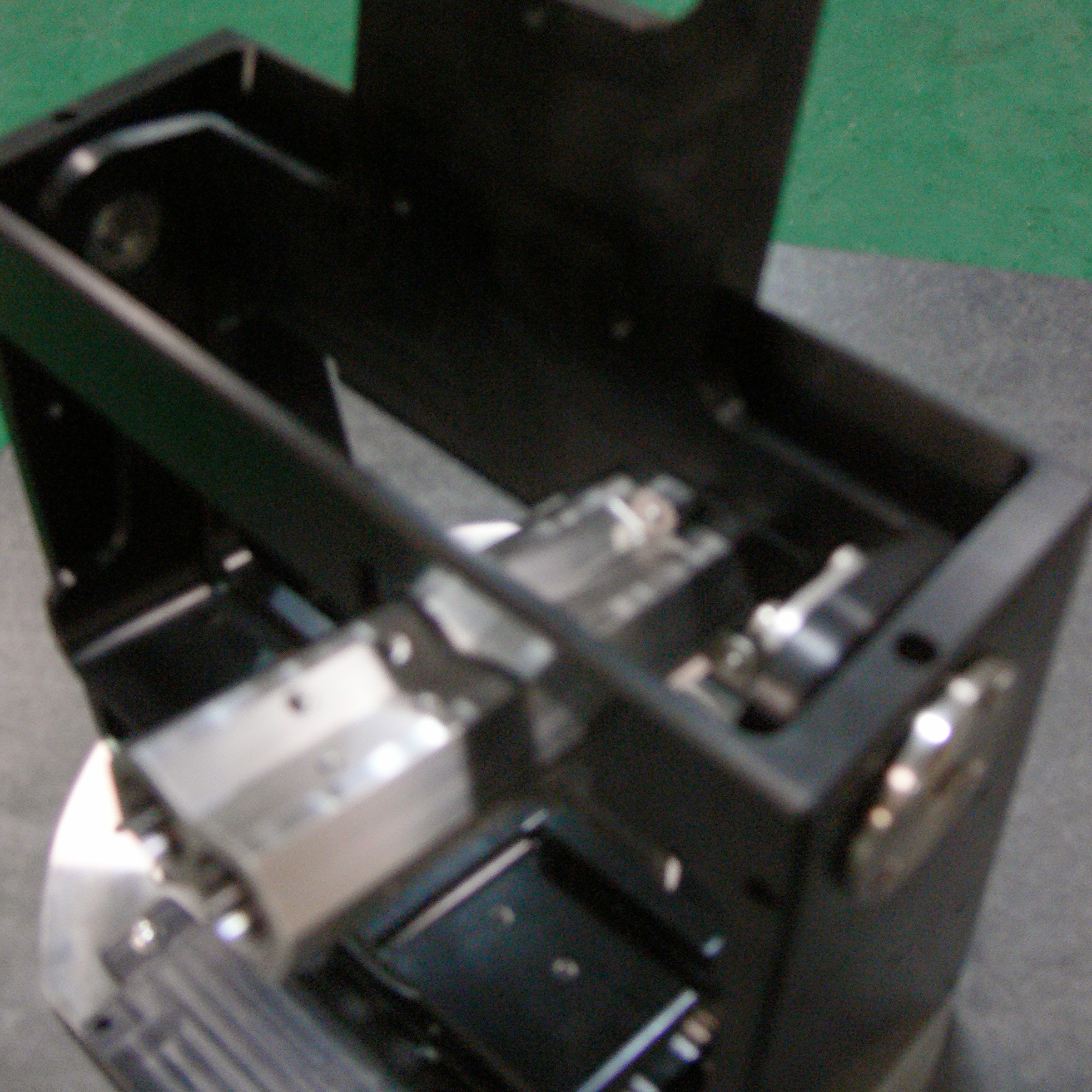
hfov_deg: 40.0
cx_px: 552
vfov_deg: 39.7
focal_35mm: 42
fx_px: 1499
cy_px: 389
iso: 200
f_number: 2.8
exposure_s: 1/4
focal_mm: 7.4
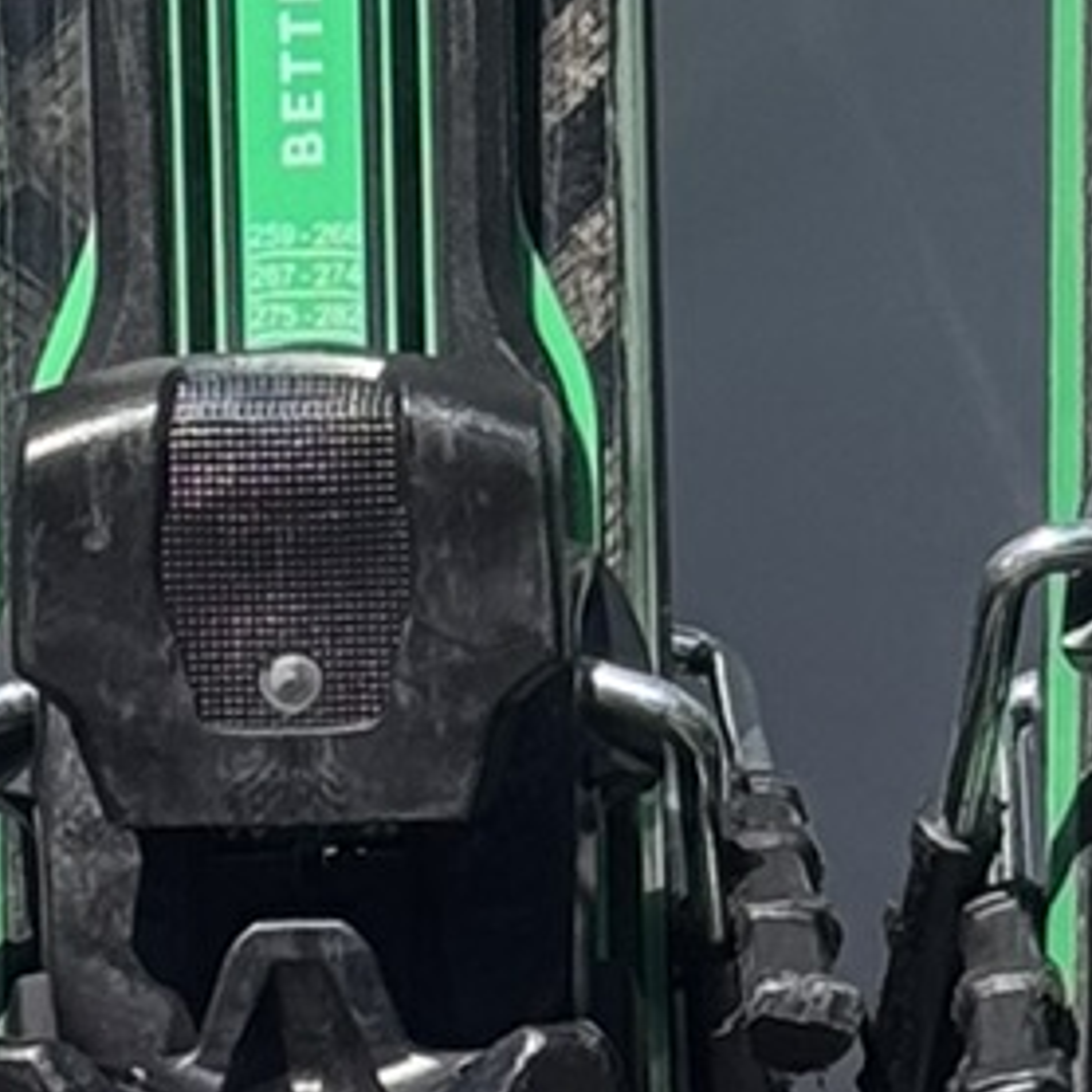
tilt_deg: -19.0
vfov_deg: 5.3
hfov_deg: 5.6
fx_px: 11171
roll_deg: +2.1
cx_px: 322
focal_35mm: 313
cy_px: 2977
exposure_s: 1/2331
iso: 64
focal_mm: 6.76
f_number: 1.78
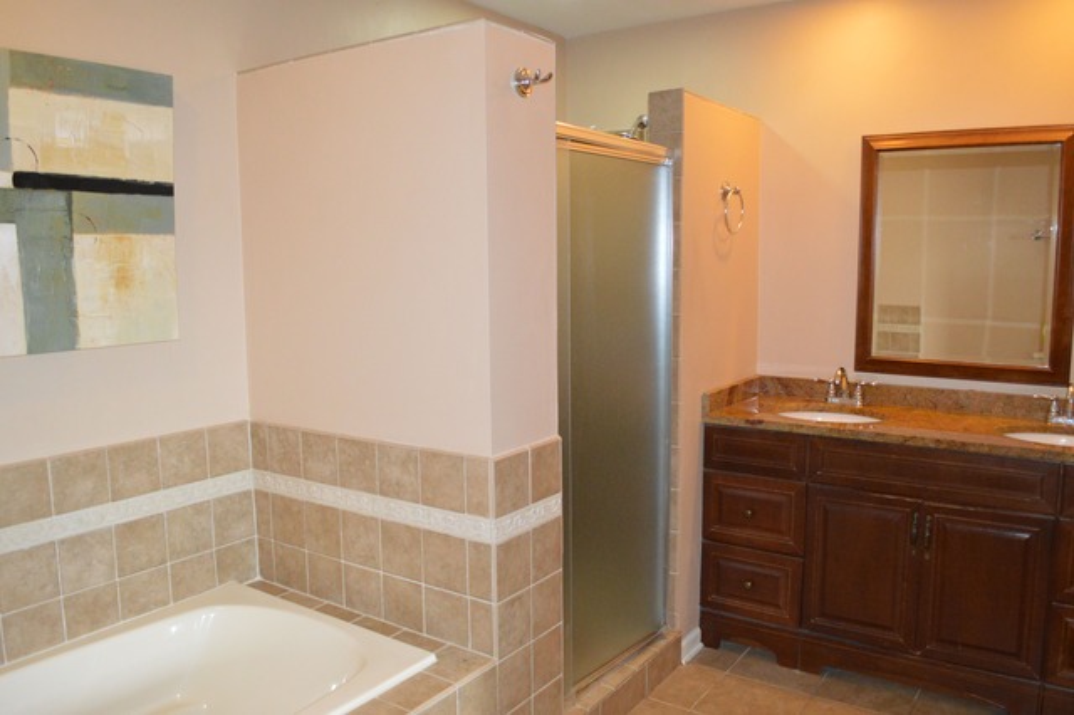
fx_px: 805
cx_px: 537
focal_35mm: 27
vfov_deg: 47.9
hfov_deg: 67.4
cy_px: 358
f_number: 3.5
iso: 2800
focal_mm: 18
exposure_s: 1/60
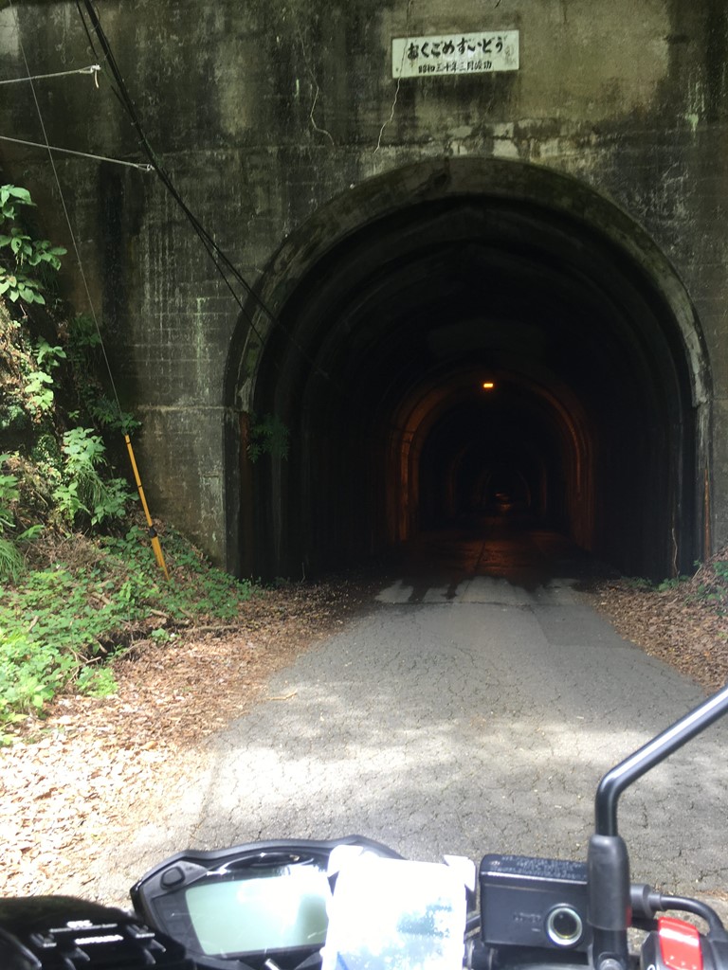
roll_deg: +0.4
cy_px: 485
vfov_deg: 61.7
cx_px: 364
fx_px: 813
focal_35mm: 29
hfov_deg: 48.2
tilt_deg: -1.7
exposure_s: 1/40
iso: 25
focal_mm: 4.15
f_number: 2.2
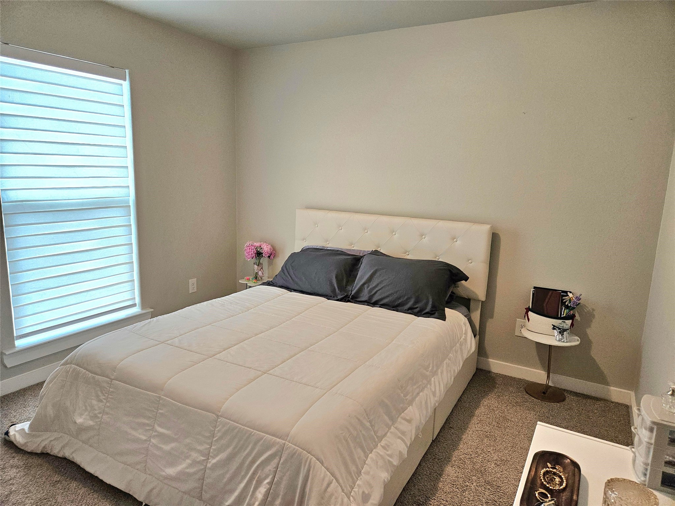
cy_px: 253
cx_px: 338
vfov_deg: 58.9
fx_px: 448
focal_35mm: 23
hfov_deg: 73.9
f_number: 1.8
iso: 320
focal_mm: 5.4
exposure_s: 1/120
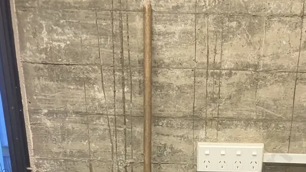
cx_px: 193
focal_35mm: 56
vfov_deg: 18.4
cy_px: 274
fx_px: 454
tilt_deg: -24.0
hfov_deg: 37.0
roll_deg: -1.6
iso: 160
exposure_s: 1/50
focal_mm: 3.99
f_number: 1.8
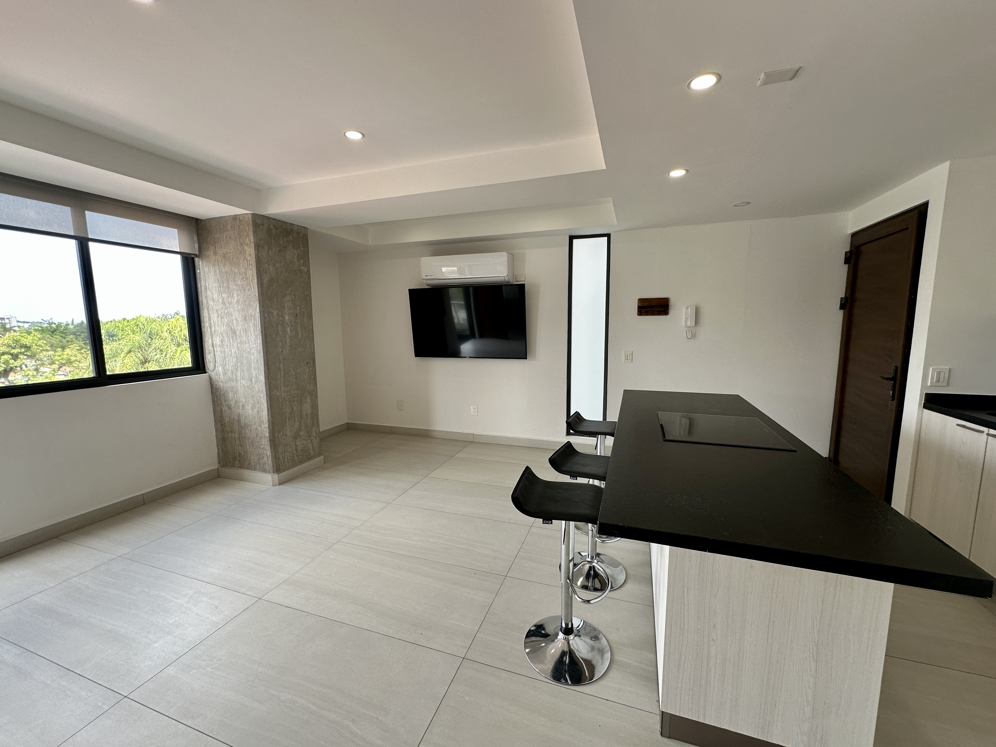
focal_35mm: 14
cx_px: 498
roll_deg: +0.7
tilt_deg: -6.6
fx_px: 403
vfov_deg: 85.7
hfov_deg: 102.1
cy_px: 374
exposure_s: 1/99
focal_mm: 2.22
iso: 50
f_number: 2.2
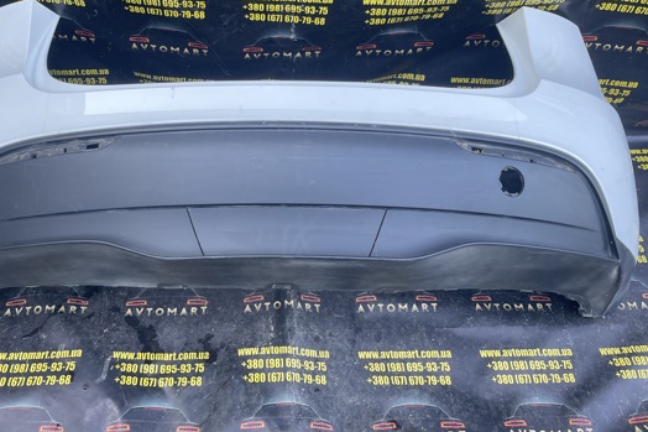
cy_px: 137
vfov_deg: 39.4
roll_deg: -3.4
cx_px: 270
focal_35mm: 33
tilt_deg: -42.2
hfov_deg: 56.9
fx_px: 594
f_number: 1.6
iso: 32
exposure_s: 1/124
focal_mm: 4.2
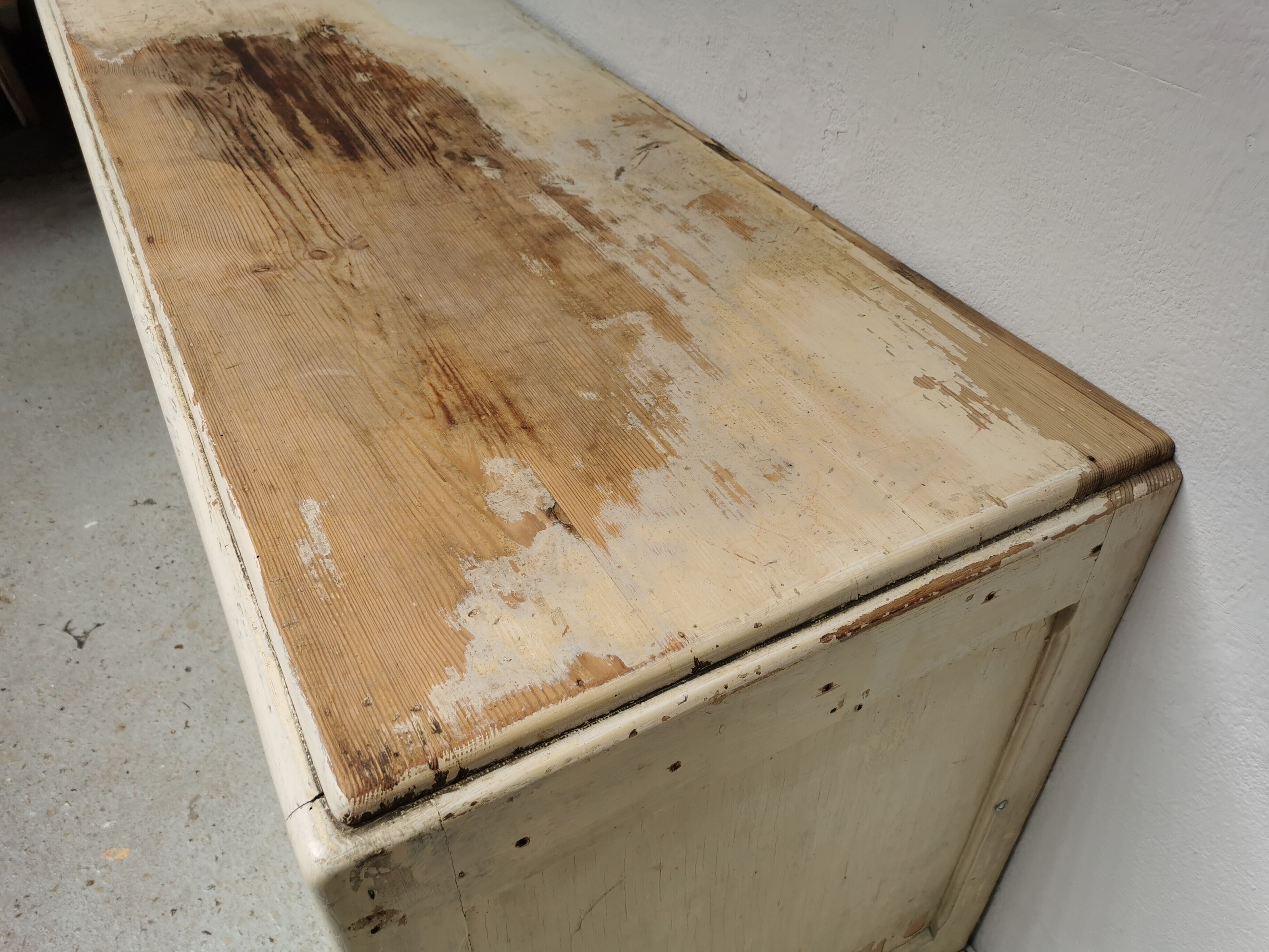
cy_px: 476
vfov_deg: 51.4
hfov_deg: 65.3
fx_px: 990
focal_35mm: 27
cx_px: 634
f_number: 1.8
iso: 50
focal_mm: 5.58
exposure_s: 1/1631
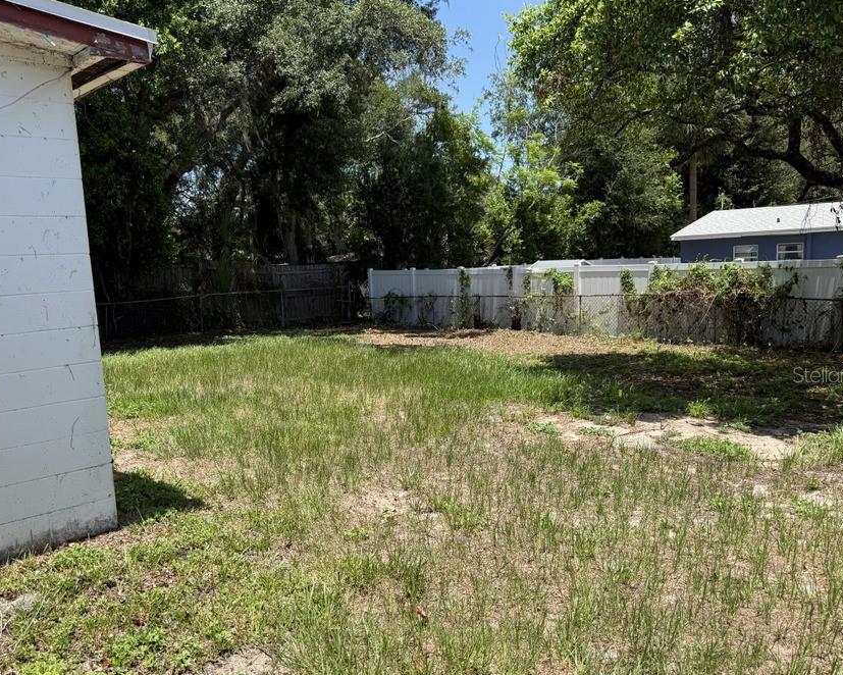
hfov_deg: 60.2
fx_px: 724
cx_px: 367
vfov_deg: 49.9
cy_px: 374
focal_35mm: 29
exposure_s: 1/2703
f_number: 1.78
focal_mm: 6.76
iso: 80
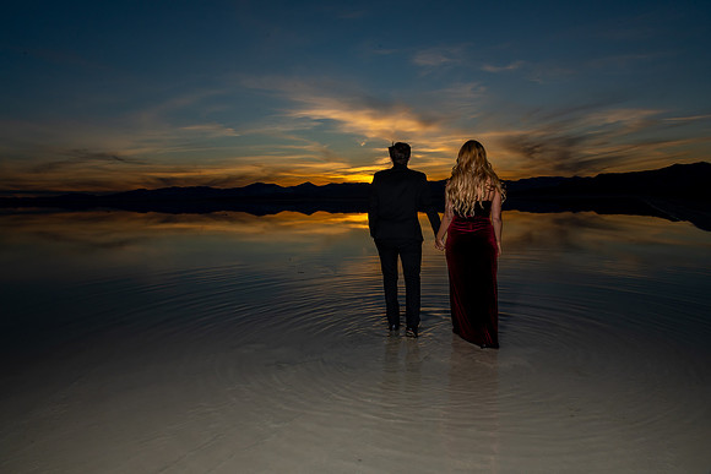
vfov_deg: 52.5
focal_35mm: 24
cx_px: 361
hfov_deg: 72.9
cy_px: 241
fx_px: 481
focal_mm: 24
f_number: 18
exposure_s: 1/200
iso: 200
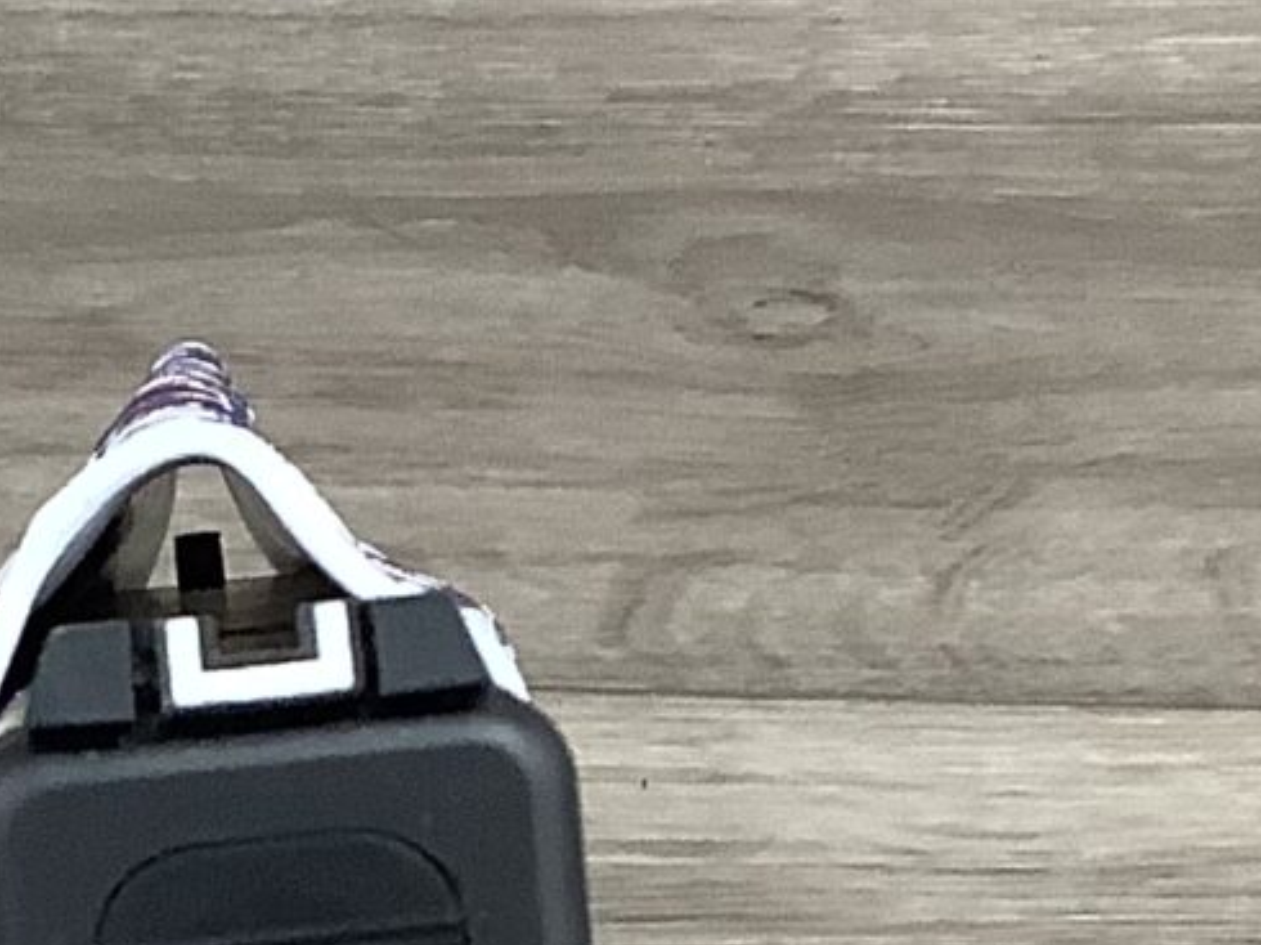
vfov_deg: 8.9
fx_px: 5898
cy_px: 1393
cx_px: 67
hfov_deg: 12.1
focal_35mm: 162
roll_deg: -5.4
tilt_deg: -34.6
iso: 125
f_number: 2.4
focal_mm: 3.3
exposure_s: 1/60
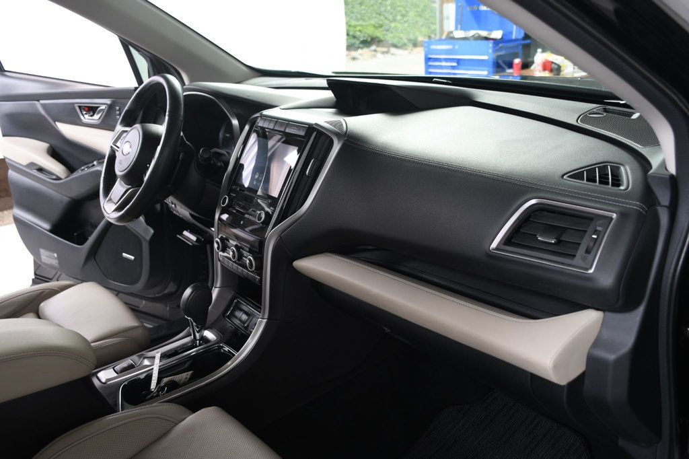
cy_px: 230
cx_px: 344
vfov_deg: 36.8
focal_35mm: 36
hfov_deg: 53.1
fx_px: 689
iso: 100
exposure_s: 1/160
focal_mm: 24
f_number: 4
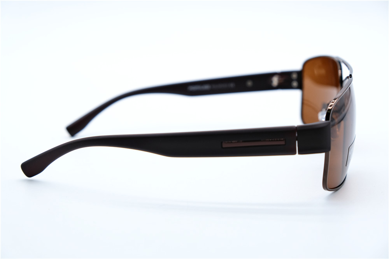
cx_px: 194
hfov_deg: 29.3
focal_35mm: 69
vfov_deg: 19.7
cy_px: 130
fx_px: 745
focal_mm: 46.3
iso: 320
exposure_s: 1/280
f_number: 5.6
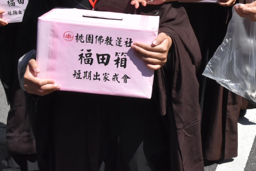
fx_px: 455
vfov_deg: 20.5
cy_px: -5
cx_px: 184
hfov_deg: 31.0
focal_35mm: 64
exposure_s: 1/1000
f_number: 16
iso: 1600
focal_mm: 18
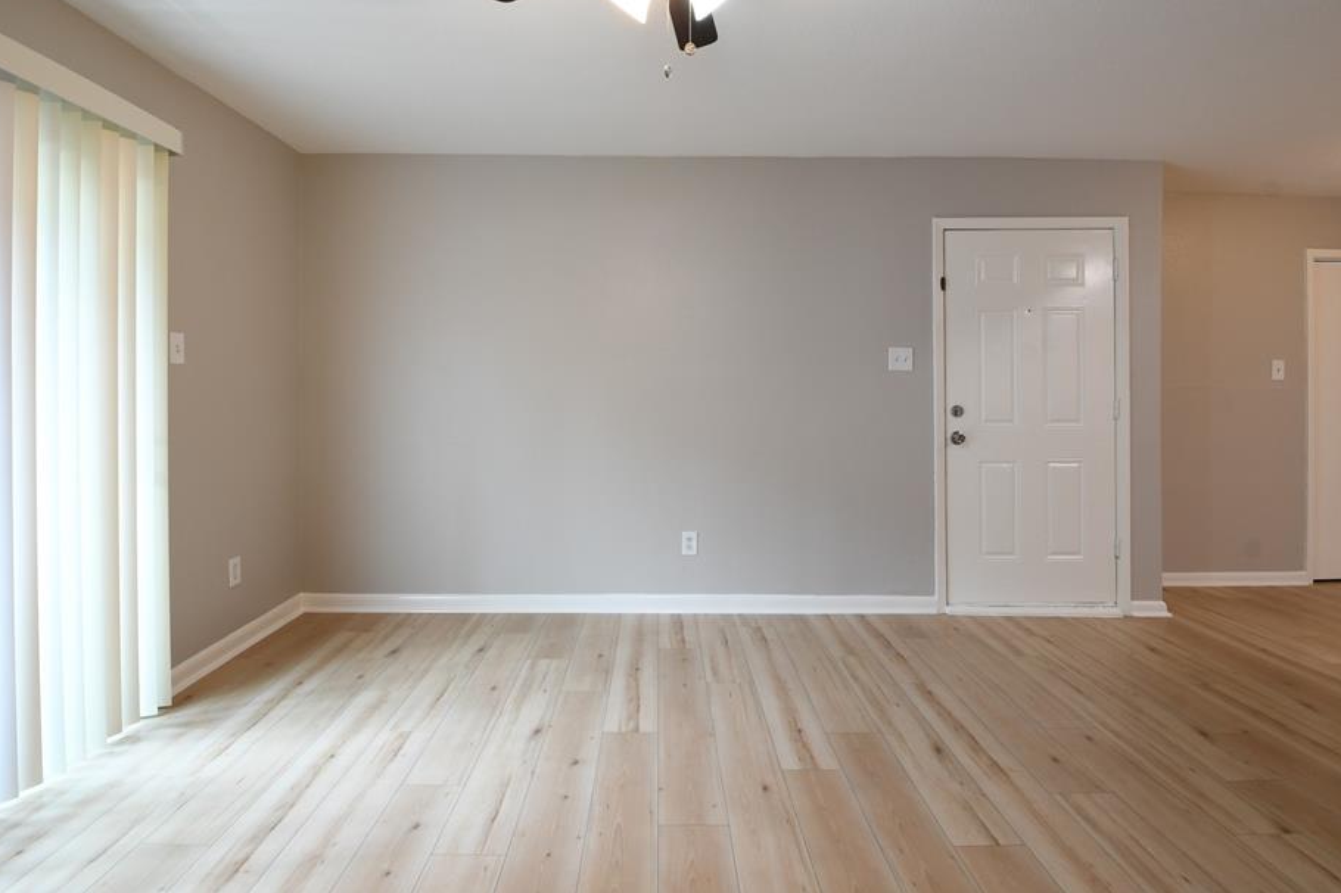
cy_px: 396
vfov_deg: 67.1
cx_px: 670
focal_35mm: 18
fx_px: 670
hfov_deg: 90.0
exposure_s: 1/8
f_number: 8
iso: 400
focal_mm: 11
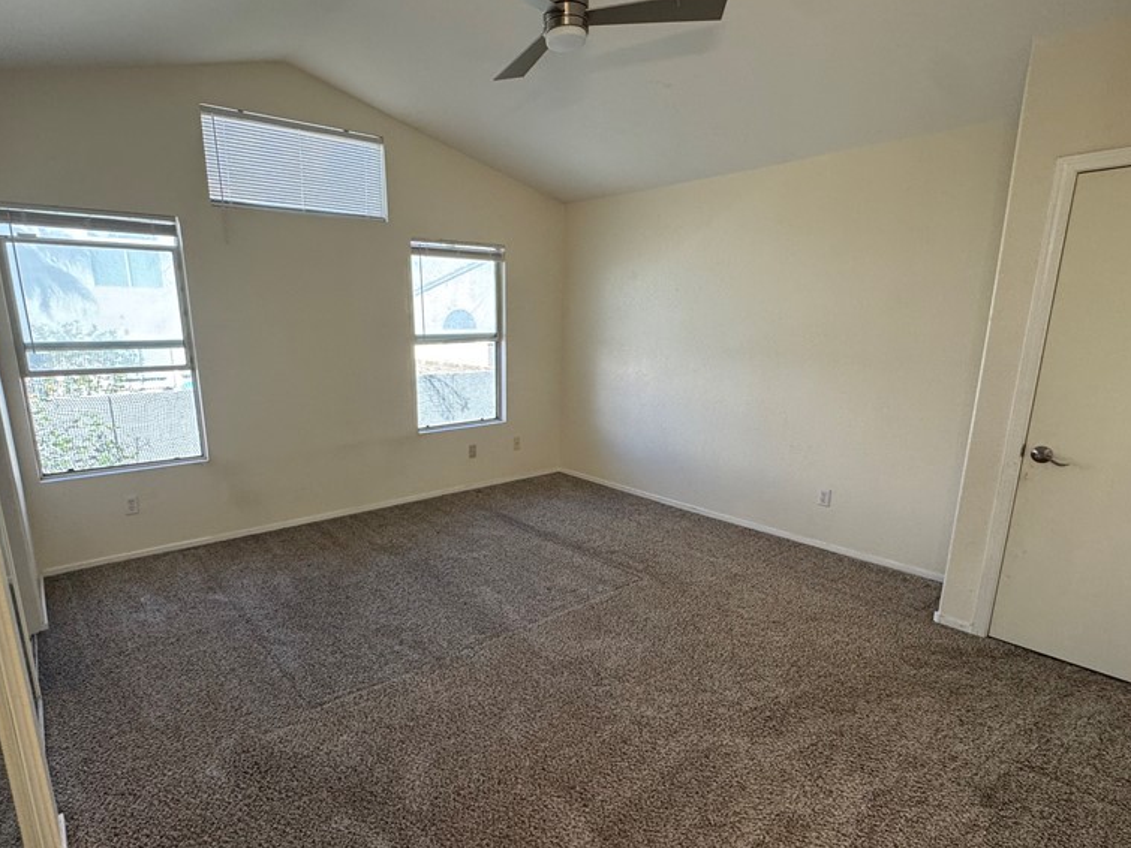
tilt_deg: -13.7
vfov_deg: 68.5
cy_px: 466
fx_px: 621
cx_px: 514
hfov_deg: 84.5
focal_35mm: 19
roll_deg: -0.1
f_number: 2.2
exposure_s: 1/60
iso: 200
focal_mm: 2.22
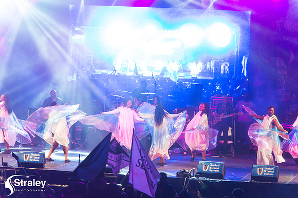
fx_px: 1985
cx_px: 149
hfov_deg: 8.6
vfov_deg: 5.7
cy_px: 99
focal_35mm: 240
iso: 3200
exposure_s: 1/200
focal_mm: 240
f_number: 5.6
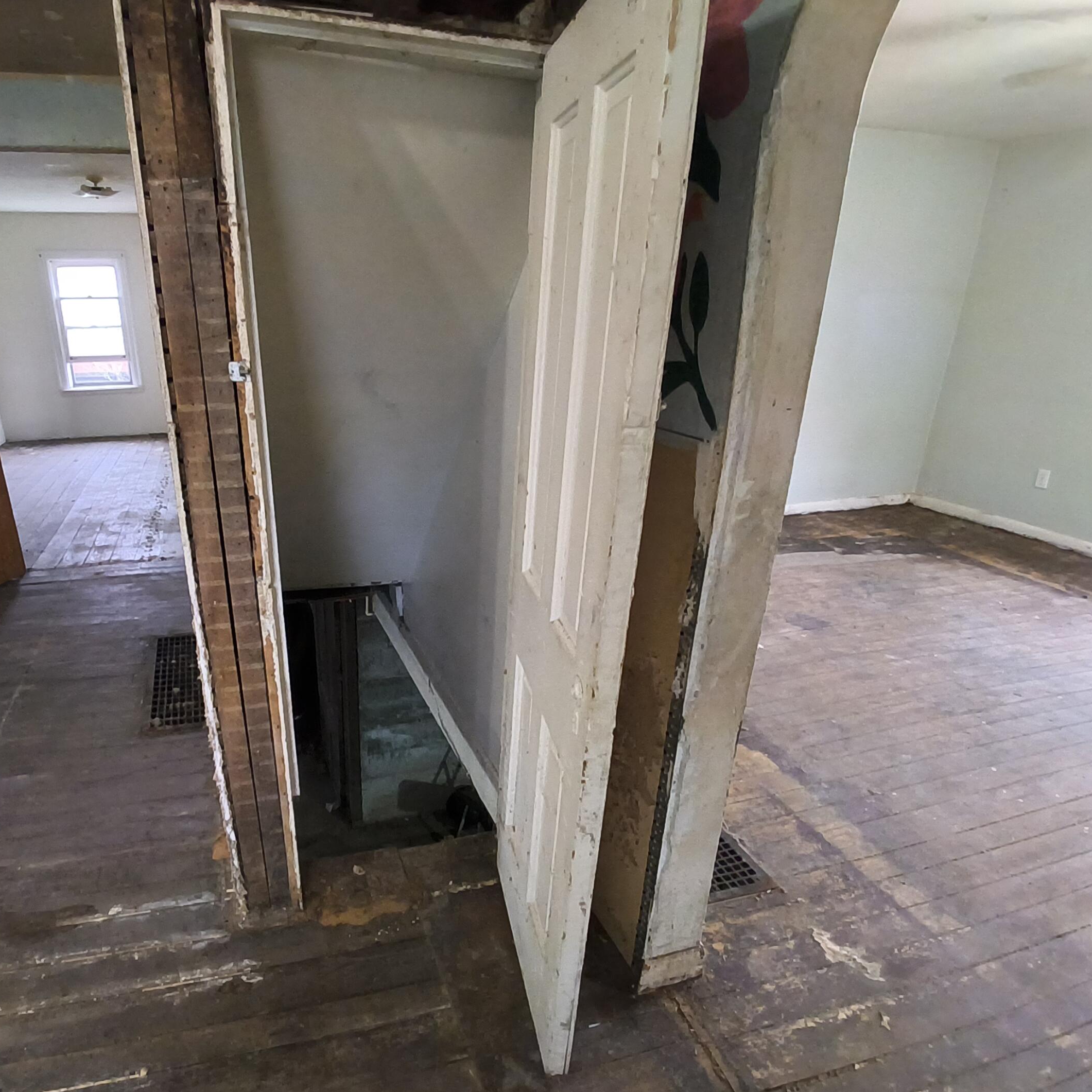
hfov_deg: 73.3
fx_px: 714
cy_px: 578
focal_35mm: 20
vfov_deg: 74.8
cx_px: 395
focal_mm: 1.46
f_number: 2.2
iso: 500
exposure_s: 1/30
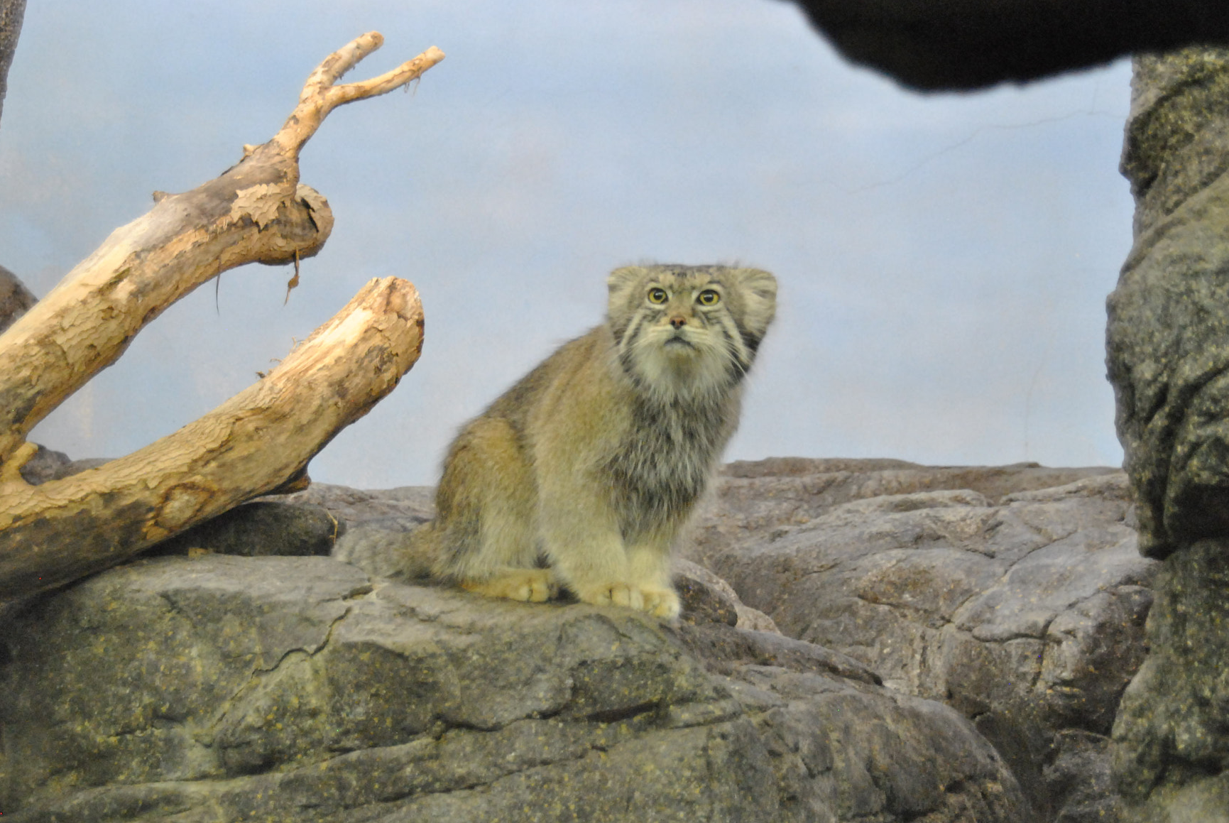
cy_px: 480
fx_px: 3760
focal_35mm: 110
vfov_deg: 12.5
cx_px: 546
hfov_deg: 18.6
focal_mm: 62
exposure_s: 1/25
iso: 1600
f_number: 5
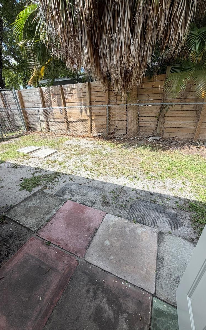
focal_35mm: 15
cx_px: 97
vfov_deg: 101.5
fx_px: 135
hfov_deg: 74.7
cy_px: 166
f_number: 2.2
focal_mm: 2.22
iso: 40
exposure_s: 1/502
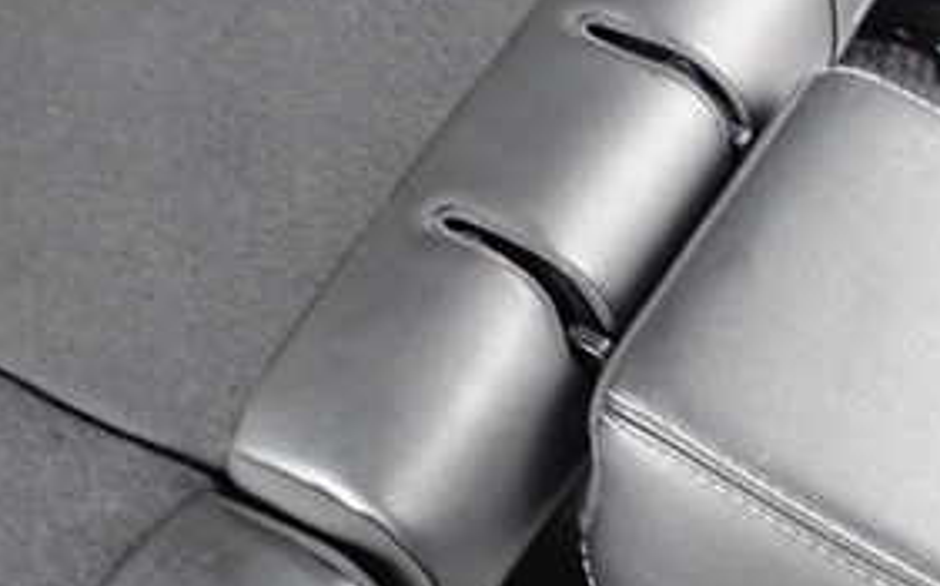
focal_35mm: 68
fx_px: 1740
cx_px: 462
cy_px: 147
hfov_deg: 30.2
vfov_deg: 19.0
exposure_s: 1/30
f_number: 2.3
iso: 500
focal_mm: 5.4
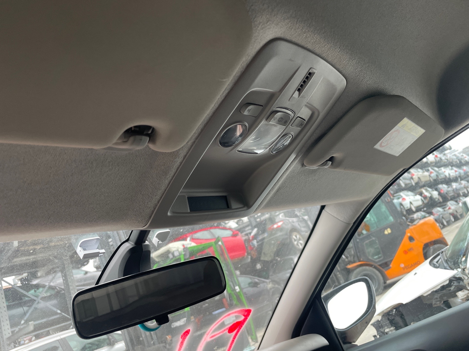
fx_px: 352
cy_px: 176
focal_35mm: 26
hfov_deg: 67.3
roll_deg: +22.6
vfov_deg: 53.1
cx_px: 234
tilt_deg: +17.1
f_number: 1.6
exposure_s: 1/77
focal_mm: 4.2
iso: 125
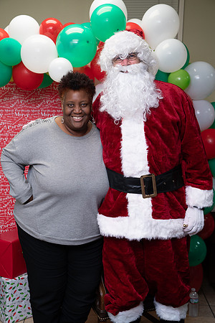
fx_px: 493
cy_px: 162
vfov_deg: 36.2
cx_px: 108
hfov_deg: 24.6
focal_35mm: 55
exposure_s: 1/80
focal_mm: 55
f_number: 5
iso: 640
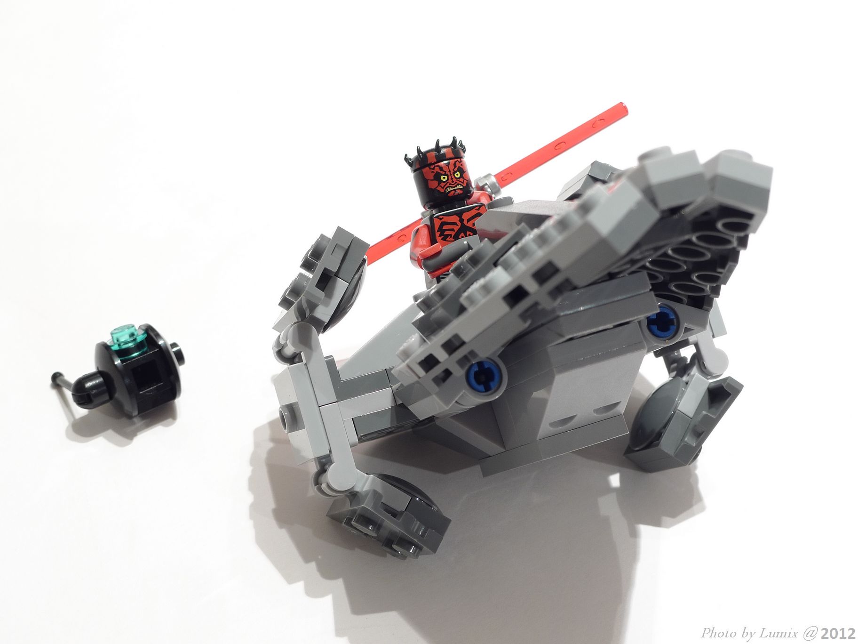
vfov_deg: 25.7
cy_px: 322
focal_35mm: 57
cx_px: 429
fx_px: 1413
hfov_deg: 33.8
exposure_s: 1.3
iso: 80
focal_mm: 12.1
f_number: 4.5
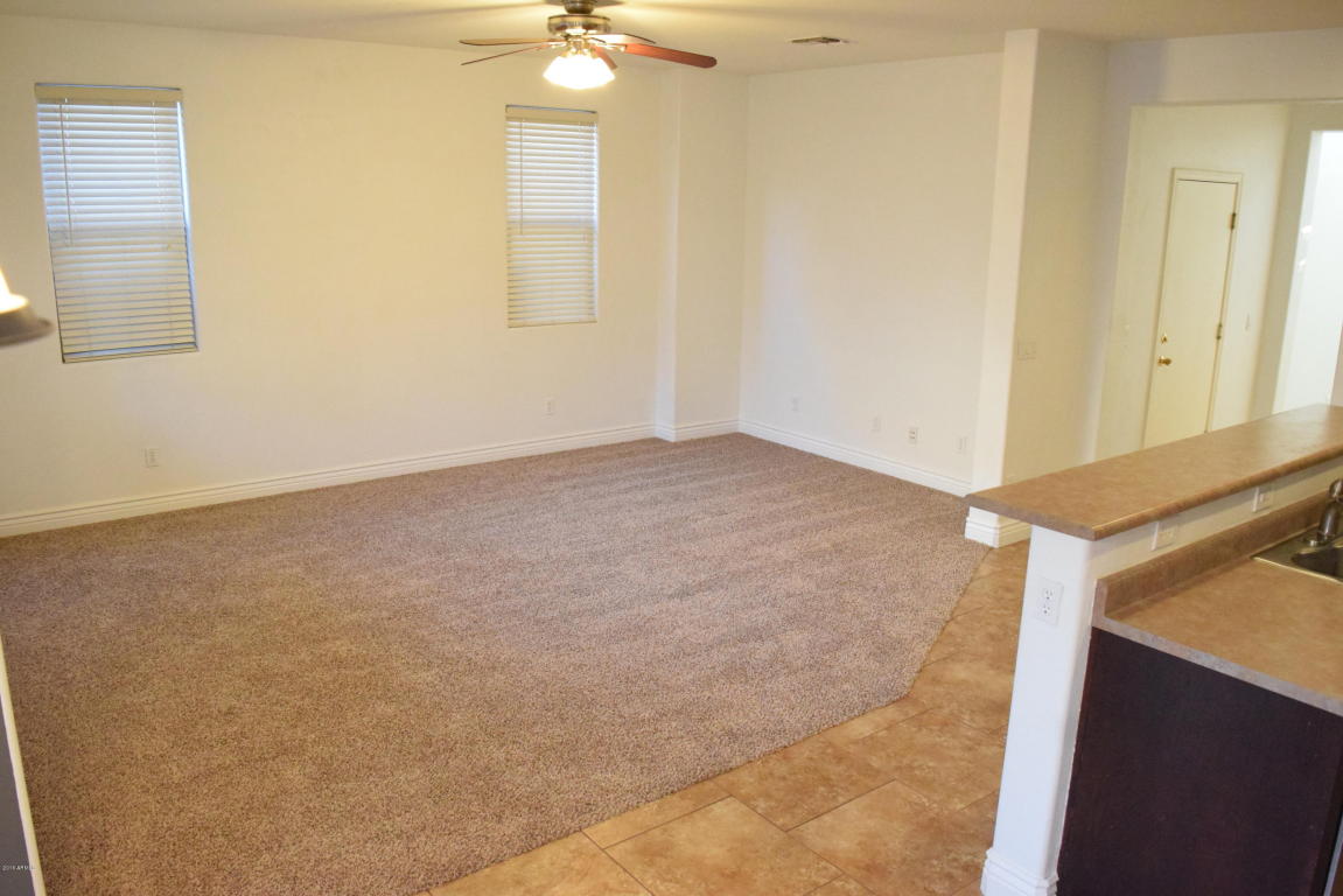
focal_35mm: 27
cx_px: 672
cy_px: 448
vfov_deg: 48.0
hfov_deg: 67.4
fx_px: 1007
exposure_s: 1/160
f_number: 6.3
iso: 6400
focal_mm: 18
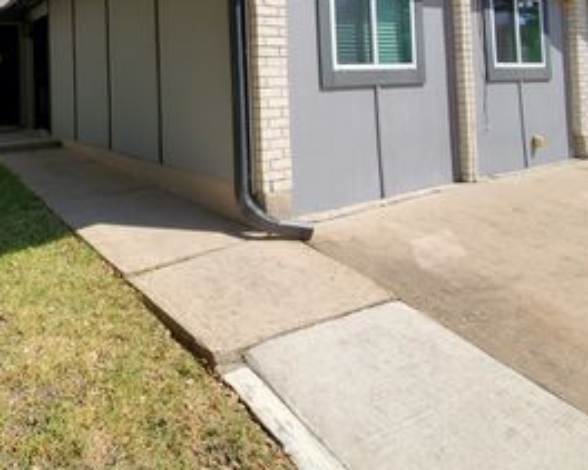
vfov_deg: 54.2
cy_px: 86
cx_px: 107
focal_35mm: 24
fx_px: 418
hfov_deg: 63.4
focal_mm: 1.8
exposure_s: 1/889
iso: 50
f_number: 2.2
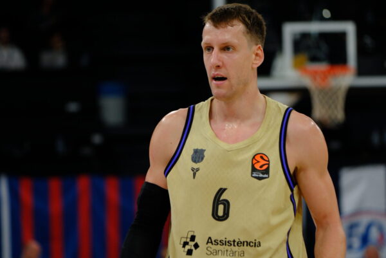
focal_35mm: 210
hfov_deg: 9.8
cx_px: 193
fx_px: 2253
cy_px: 129
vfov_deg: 6.6
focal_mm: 140
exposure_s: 1/640
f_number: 2.8
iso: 640
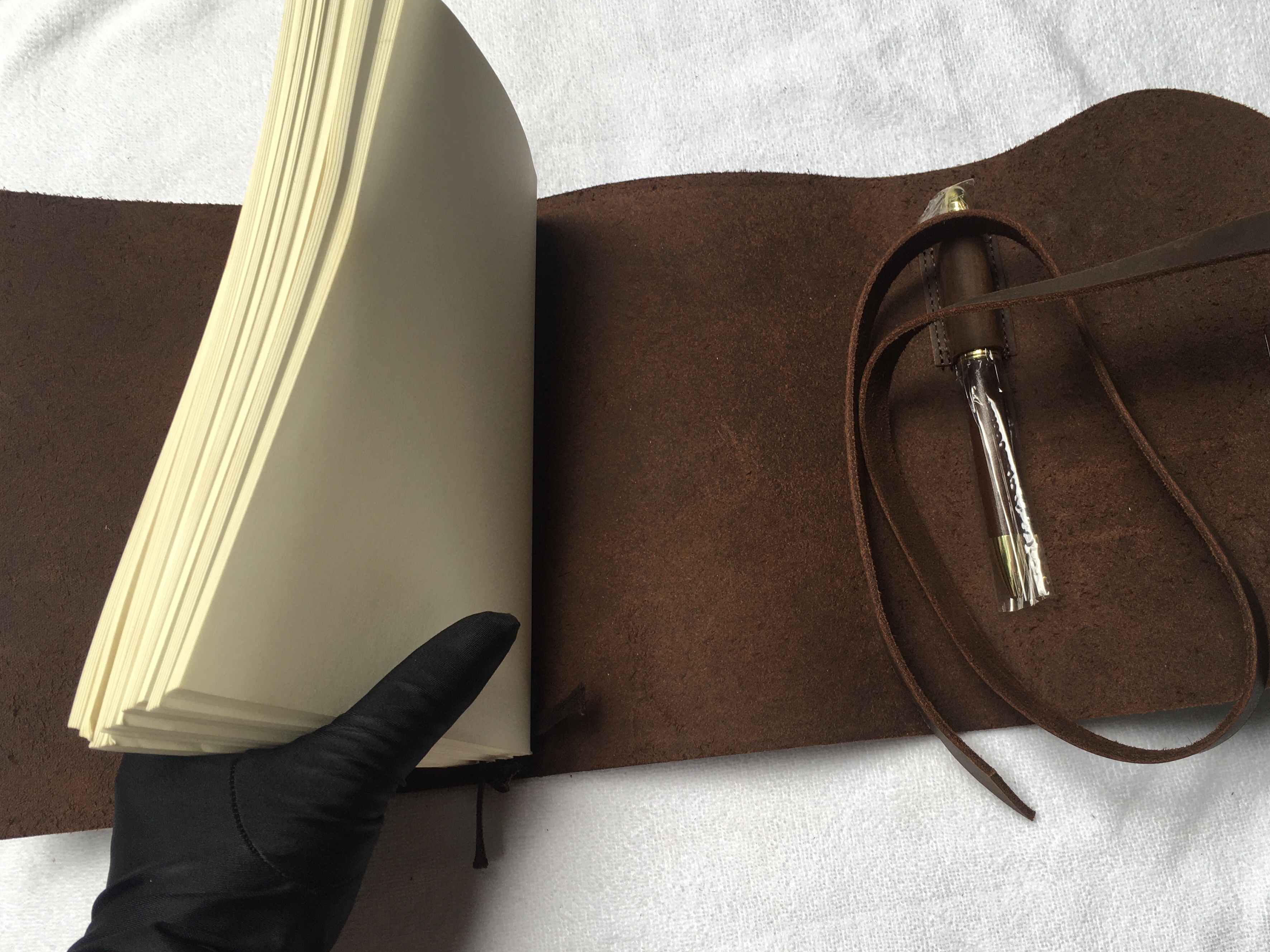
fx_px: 1211
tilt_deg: -77.5
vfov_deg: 42.9
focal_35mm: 33
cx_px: 688
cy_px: 493
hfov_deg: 55.3
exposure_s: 1/163
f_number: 2.2
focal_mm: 4.15
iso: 25
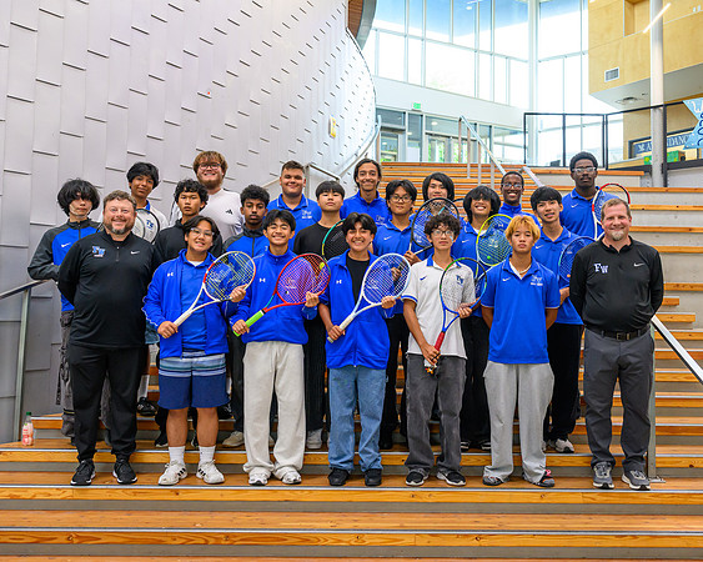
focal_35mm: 35
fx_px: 734
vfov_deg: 41.9
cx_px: 374
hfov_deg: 51.1
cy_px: 262
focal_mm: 24
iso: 1600
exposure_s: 1/160
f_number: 4
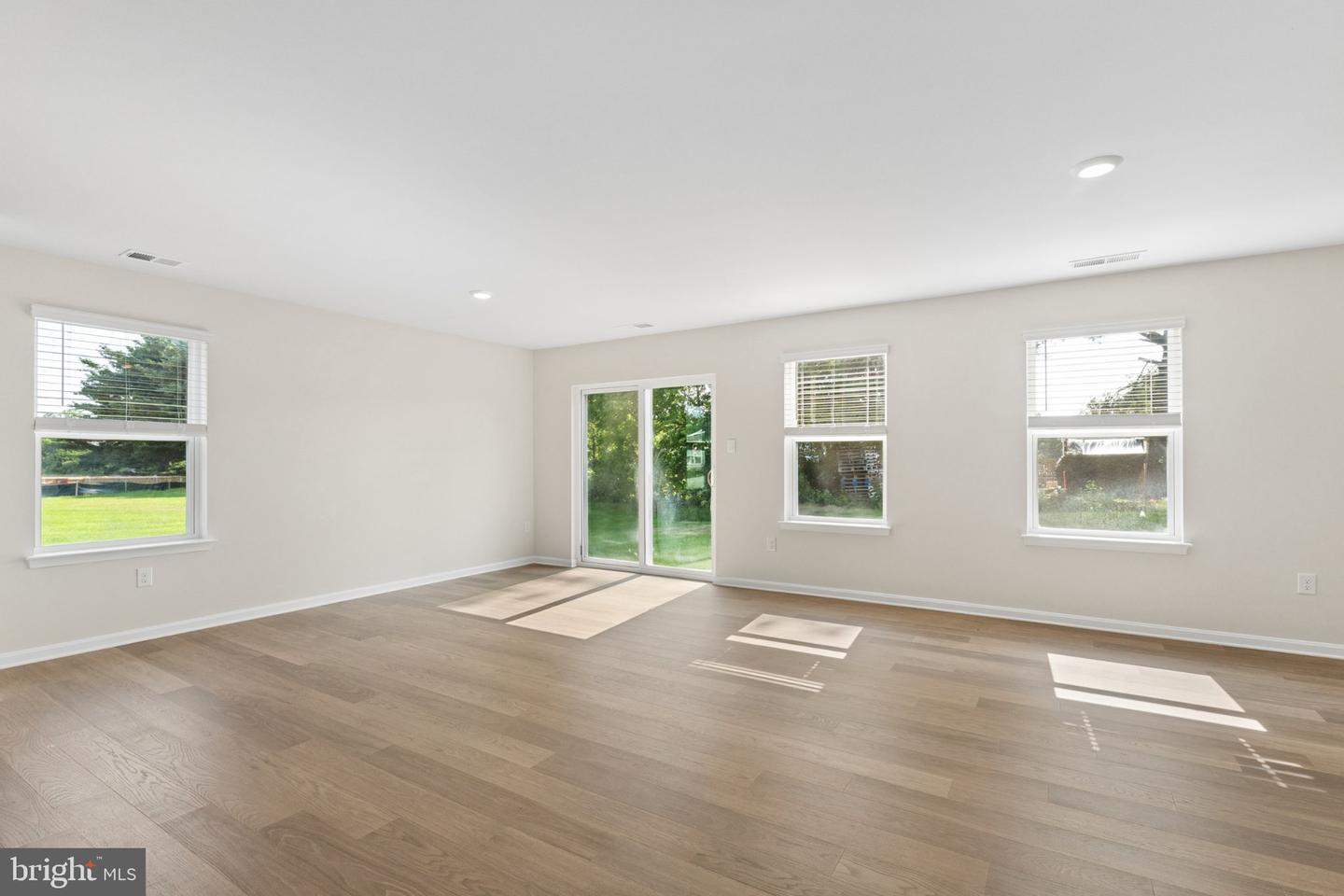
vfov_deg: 72.1
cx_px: 672
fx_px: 616
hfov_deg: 95.0
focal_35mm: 16
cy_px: 448
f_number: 8
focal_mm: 11
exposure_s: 1/160
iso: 400
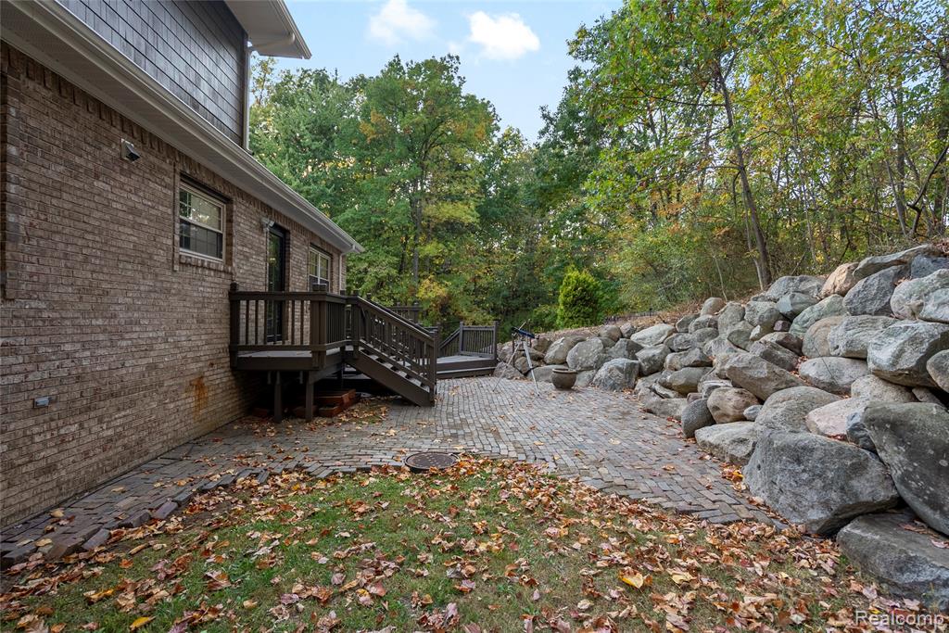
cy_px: 316
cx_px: 474
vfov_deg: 70.5
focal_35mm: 17
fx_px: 448
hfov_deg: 93.3
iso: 100
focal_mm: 17
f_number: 4
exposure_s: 1/50
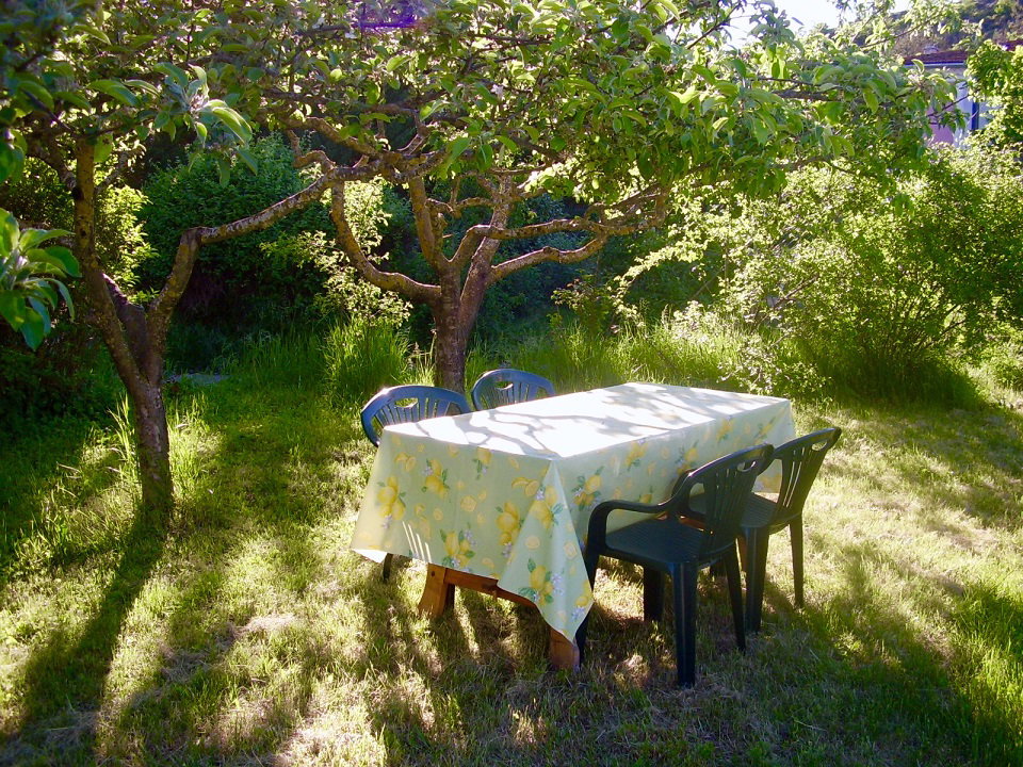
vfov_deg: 46.8
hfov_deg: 60.0
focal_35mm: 30
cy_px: 384
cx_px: 512
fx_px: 887
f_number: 2.9
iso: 71
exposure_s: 1/229
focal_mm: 5.8
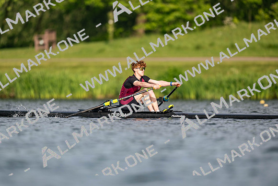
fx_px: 4634
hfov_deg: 3.4
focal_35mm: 600
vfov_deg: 2.3
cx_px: 139
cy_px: 93
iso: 320
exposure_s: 1/2500
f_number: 4
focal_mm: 600
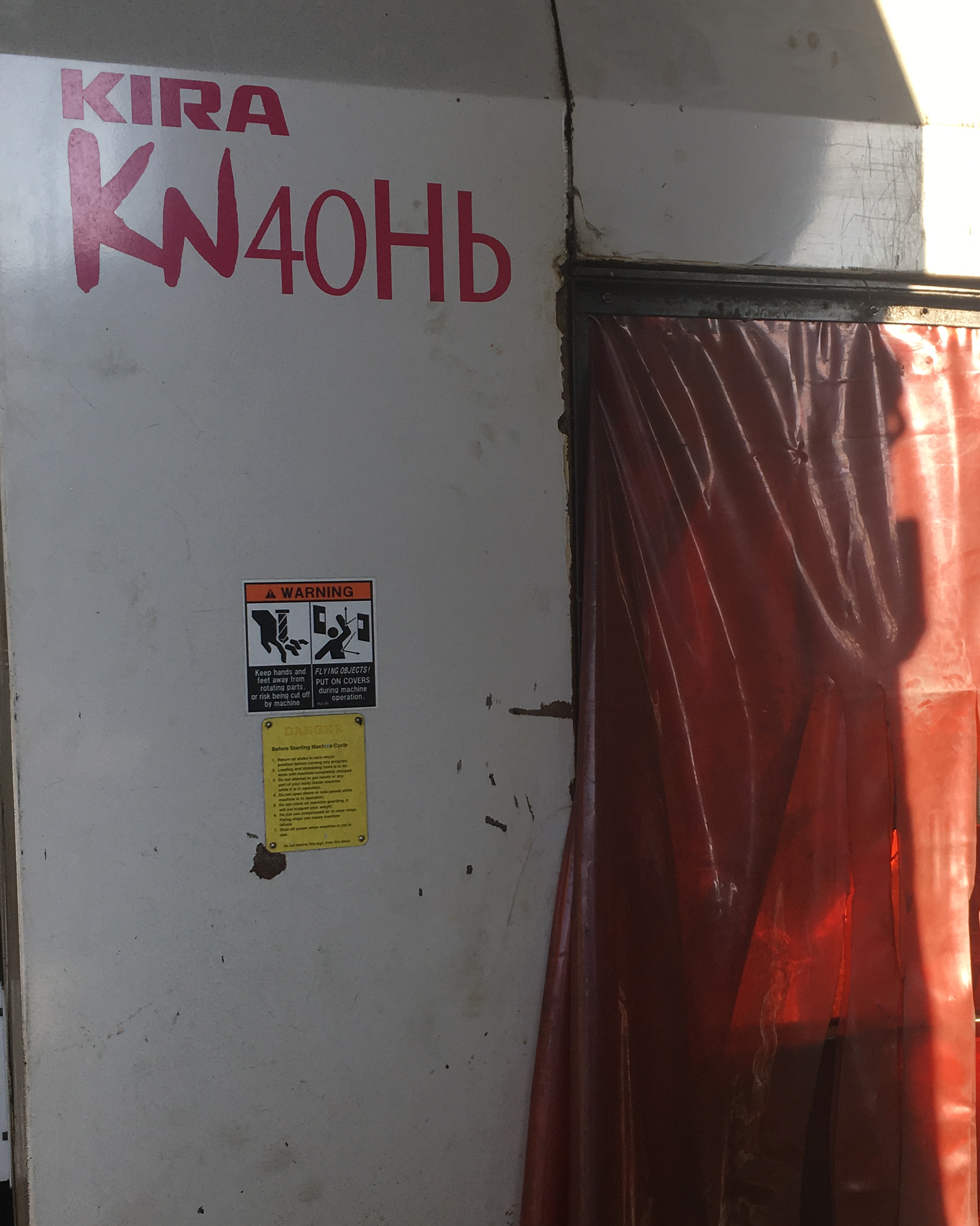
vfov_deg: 42.0
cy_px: 677
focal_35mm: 44
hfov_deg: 34.1
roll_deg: +2.0
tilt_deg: -3.4
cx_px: 549
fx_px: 1595
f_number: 2.2
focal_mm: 4.15
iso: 25
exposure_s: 1/298
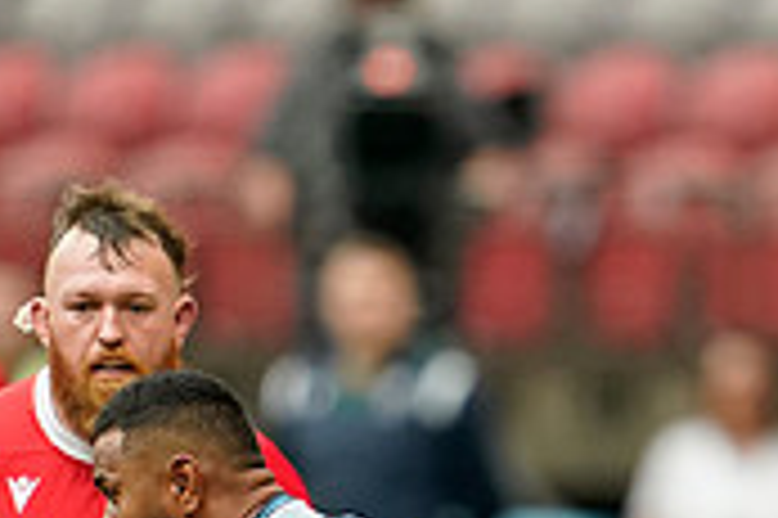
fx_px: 28888
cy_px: 739
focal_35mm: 1338
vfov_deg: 1.0
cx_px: 571
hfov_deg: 1.5
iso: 3200
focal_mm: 400
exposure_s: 1/2000
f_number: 2.8
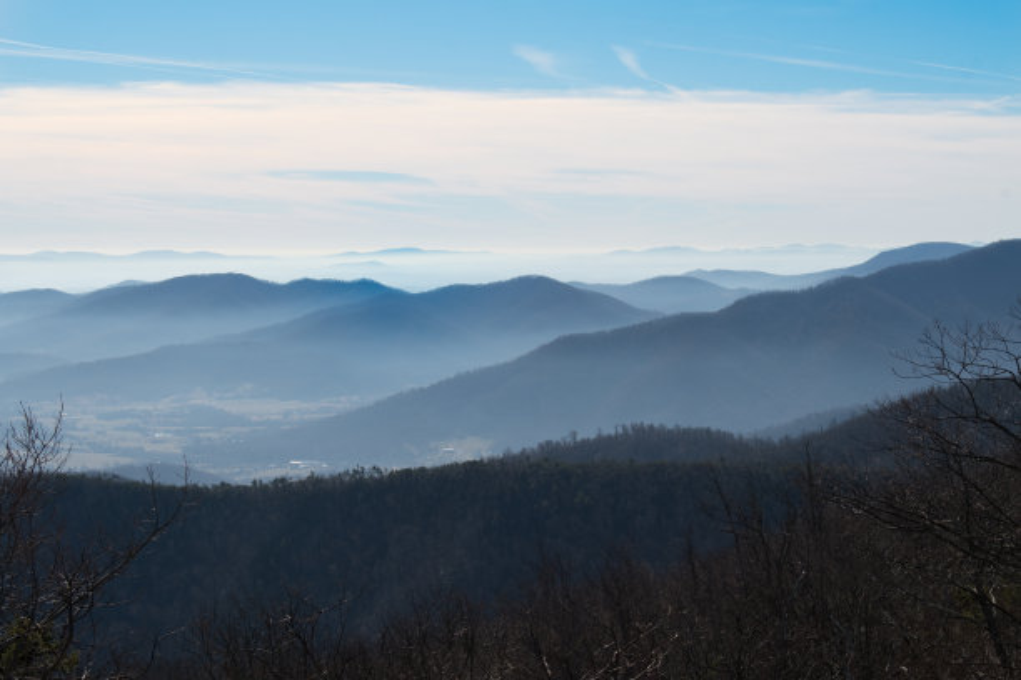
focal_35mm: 82
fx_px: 2325
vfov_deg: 16.7
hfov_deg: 24.8
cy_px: 340
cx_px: 510
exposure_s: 1/320
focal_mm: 55
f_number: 11
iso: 100
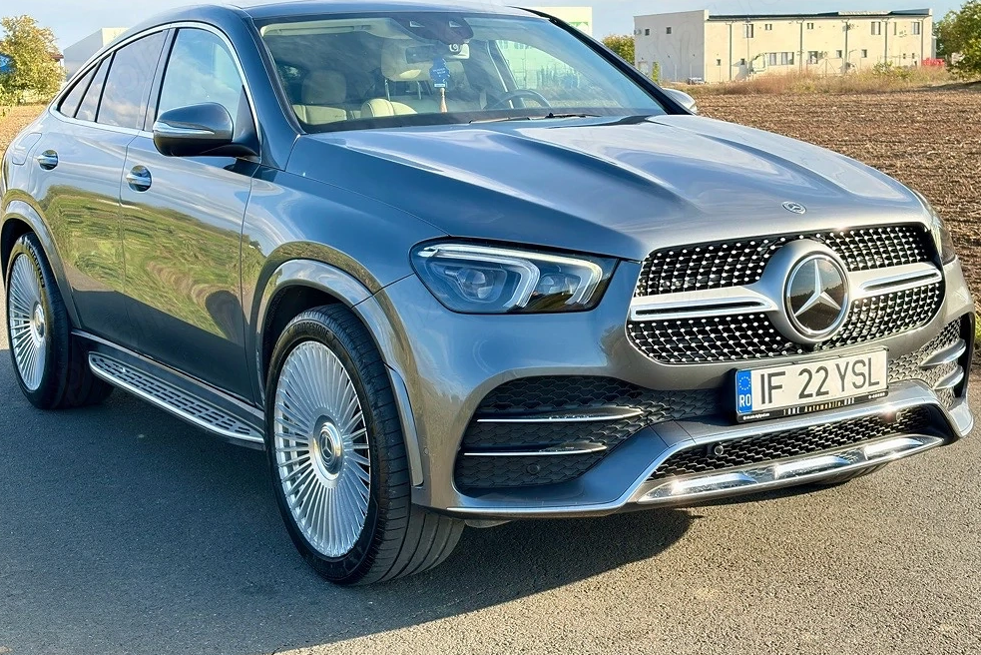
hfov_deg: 36.2
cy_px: 321
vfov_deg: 24.6
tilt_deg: -9.3
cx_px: 485
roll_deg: +0.8
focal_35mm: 55
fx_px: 1499
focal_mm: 5.96
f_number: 1.6
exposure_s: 1/1048
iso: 40
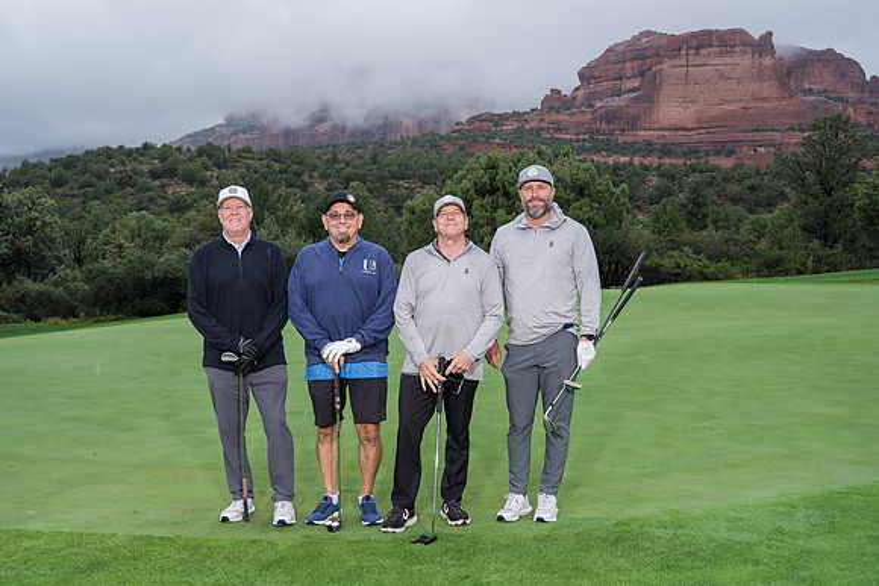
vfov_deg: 39.7
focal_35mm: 33
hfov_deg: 56.9
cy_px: 306
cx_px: 432
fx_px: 812
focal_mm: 27.7
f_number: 4.5
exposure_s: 1/400
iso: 320
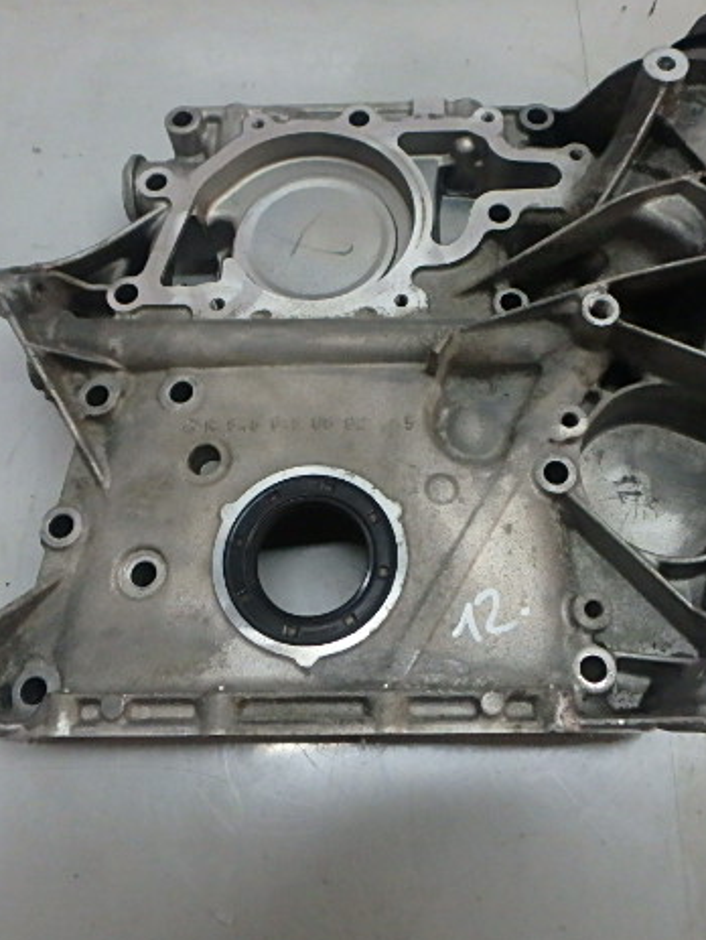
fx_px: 788
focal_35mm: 29
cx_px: 404
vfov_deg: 61.6
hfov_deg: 48.1
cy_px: 465
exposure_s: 1/160
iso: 800
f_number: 3.5
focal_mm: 3.7
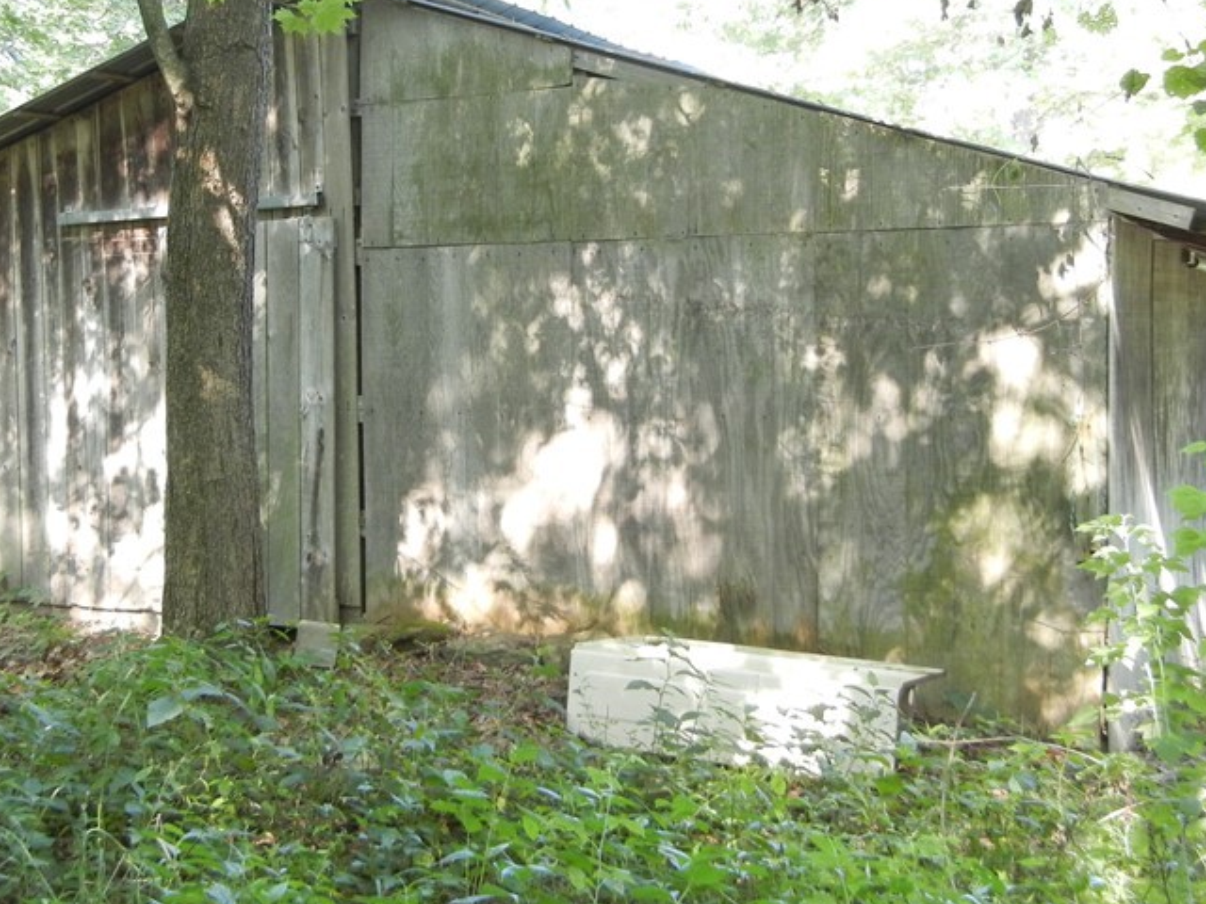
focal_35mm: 48
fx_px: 1672
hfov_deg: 39.5
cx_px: 473
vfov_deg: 30.3
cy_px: 422
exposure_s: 1/29.6
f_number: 3.5
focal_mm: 5.4
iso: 392
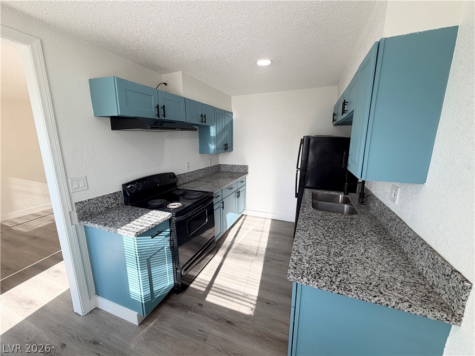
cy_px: 178
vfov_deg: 85.7
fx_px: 192
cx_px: 238
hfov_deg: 102.1
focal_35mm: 14
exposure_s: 1/120
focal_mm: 2.22
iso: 40
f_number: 2.2
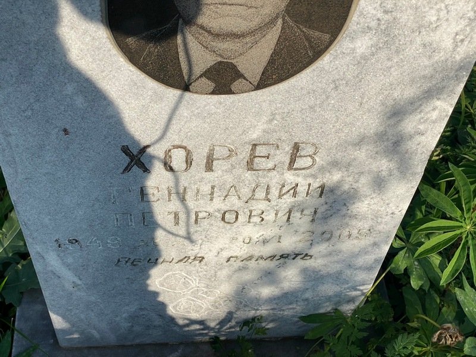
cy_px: 178
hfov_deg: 36.8
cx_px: 238
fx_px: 715
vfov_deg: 28.0
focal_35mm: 52
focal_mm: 6
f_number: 2
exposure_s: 1/1229
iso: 20
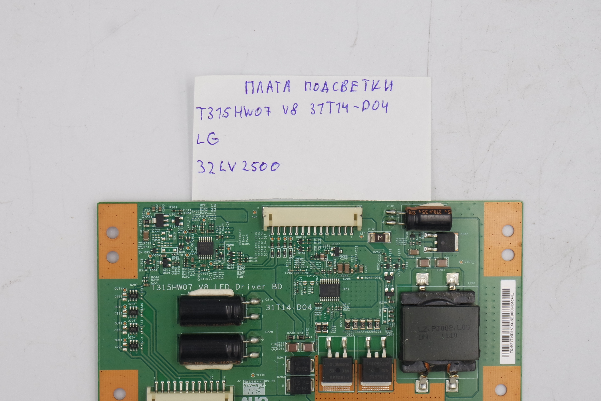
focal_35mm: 94
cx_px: 300
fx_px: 1569
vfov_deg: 14.6
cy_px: 229
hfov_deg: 21.7
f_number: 5.6
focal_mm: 27
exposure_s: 1/125
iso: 200
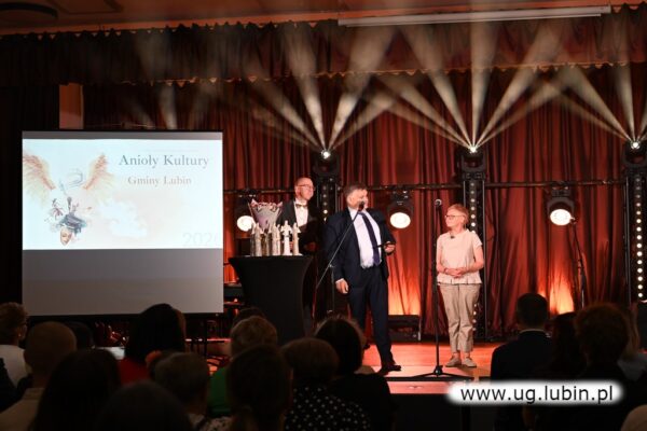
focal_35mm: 57
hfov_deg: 35.1
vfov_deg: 23.8
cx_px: 324
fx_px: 1024
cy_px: 216
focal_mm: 38
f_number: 2.8
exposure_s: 1/125
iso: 720
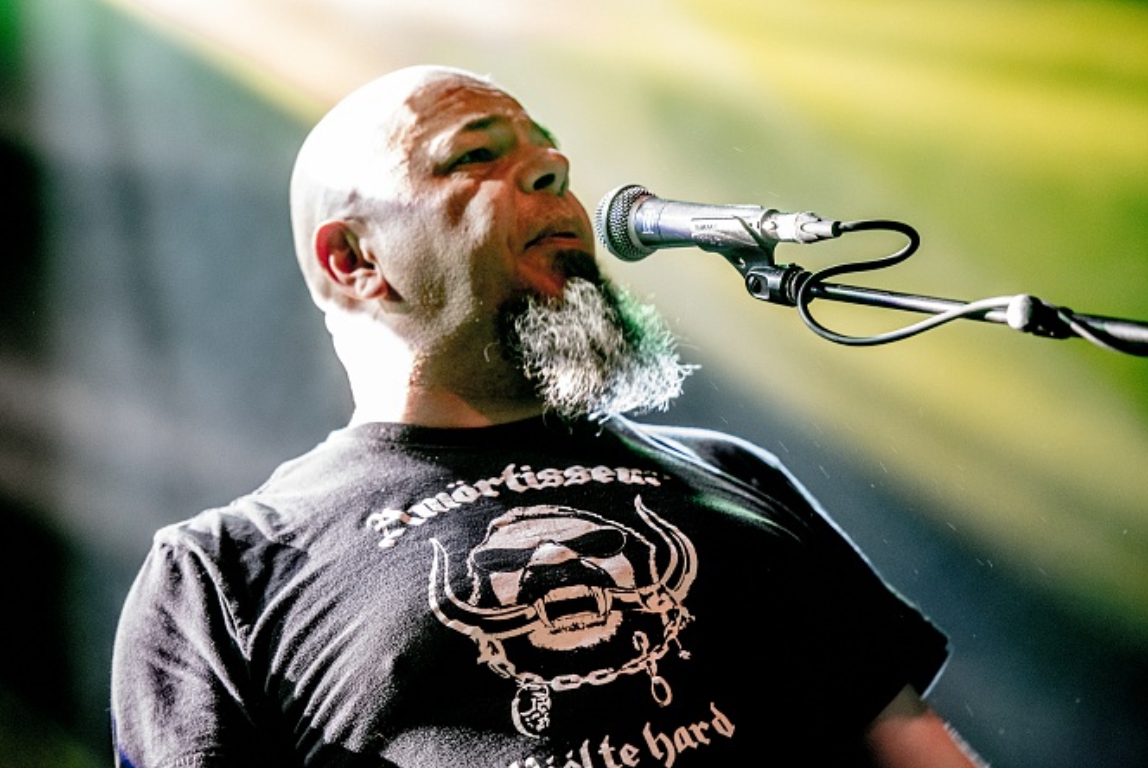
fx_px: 5362
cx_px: 614
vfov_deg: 8.2
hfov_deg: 12.2
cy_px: 392
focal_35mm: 168
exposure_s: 1/80
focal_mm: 155
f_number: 2.8
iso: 4000
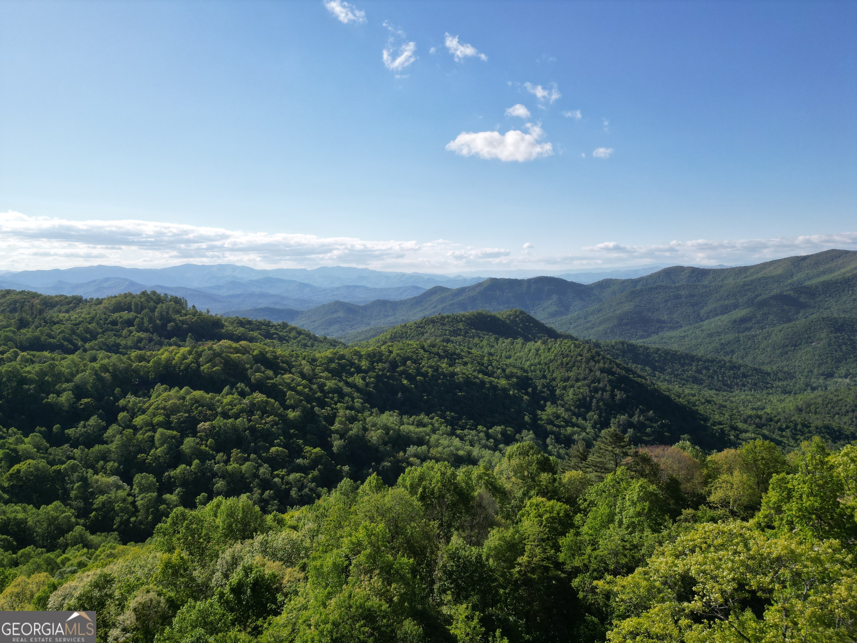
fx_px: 594
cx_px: 428
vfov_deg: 56.8
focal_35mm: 24
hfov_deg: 71.6
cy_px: 322
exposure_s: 1/3000
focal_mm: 6.72
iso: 100
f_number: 1.7
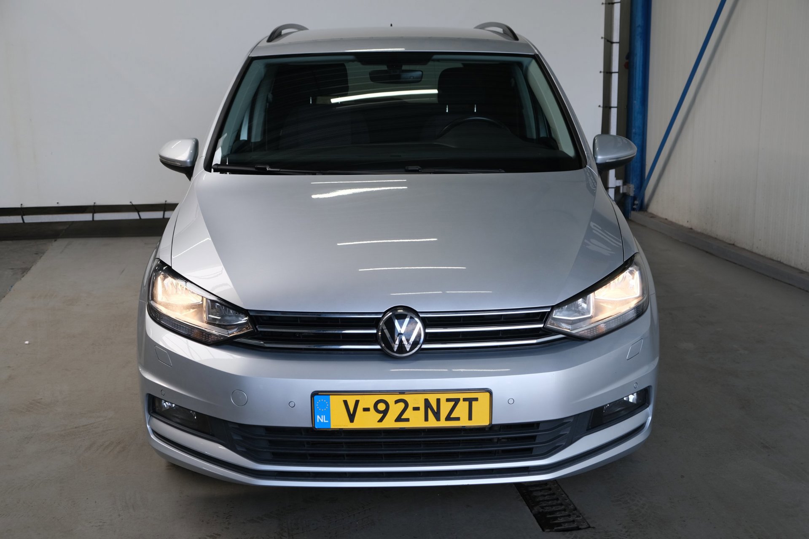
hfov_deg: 46.4
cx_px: 404
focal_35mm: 42
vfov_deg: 31.9
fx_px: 944
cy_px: 270
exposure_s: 1/120
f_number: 4.5
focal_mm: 27.7
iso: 320
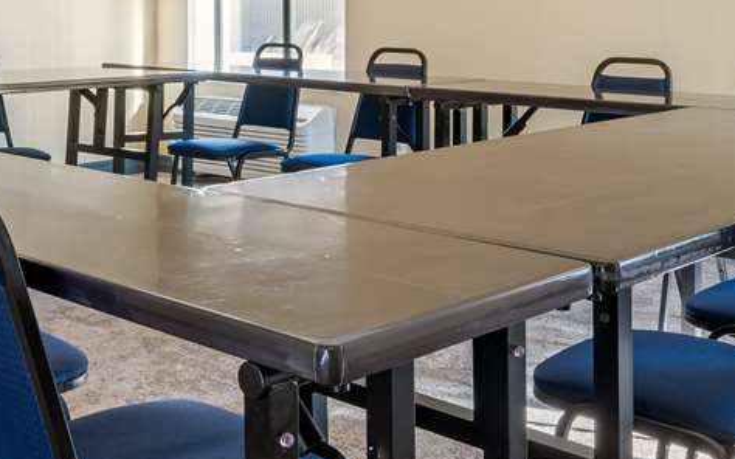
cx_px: 284
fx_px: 1162
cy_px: 65
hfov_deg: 35.0
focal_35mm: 58
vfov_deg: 21.9
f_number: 10
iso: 200
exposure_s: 1/25
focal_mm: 18
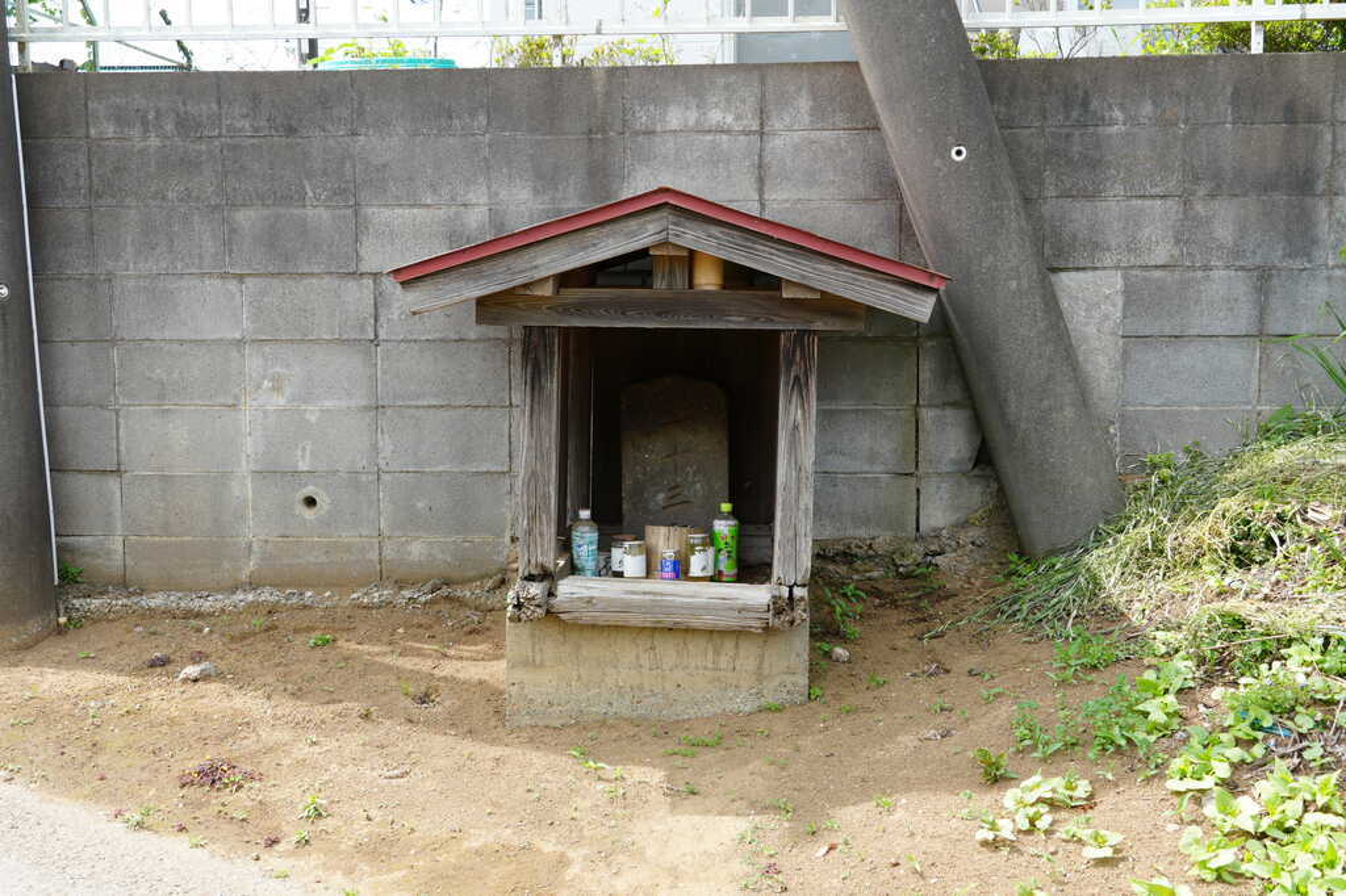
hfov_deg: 42.3
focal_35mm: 46
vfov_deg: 28.9
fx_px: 1738
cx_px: 673
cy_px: 448
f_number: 6.3
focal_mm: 31
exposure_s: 1/100
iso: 100
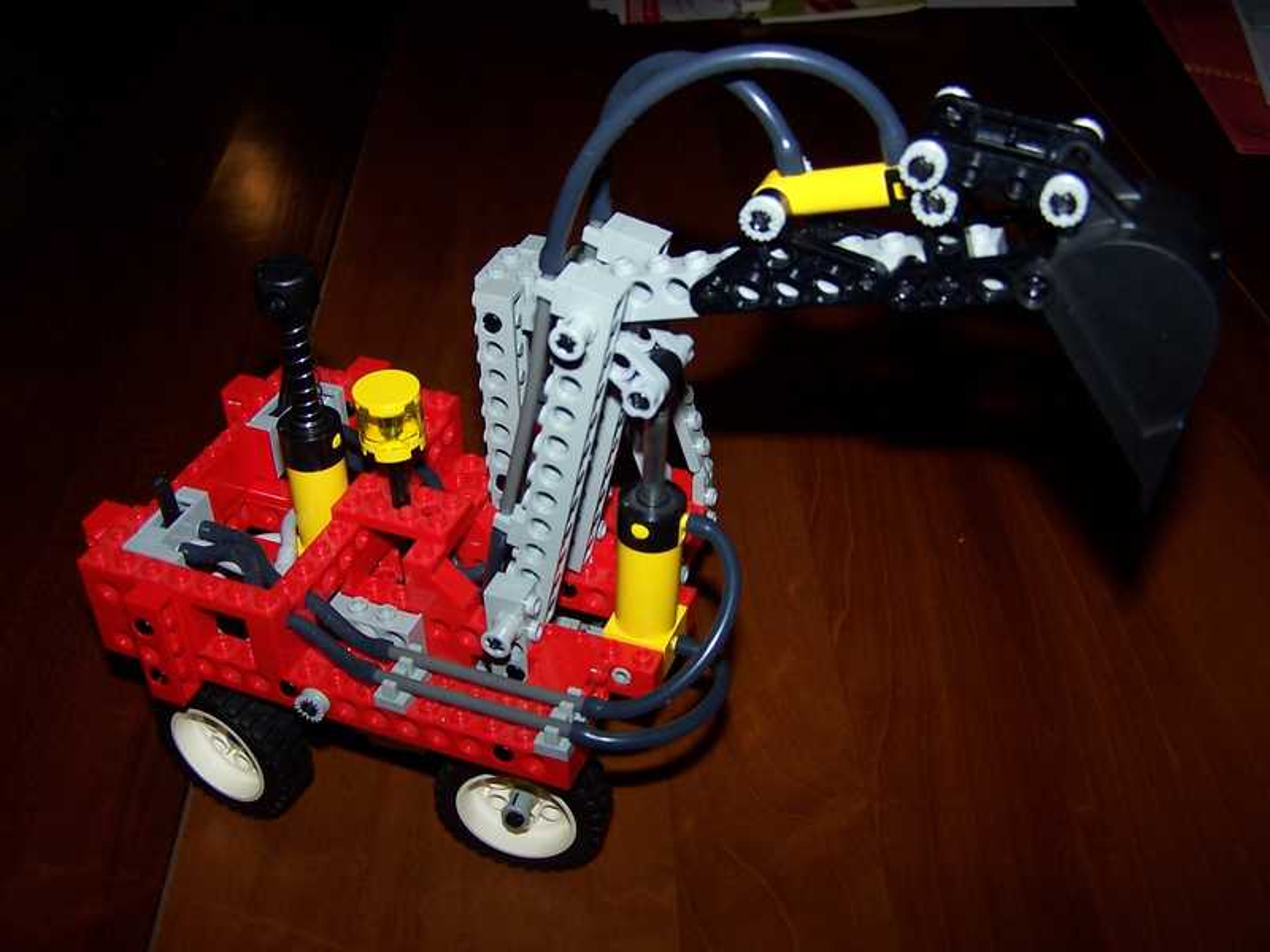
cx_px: 635
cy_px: 476
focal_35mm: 38
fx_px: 1394
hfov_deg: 49.0
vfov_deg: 37.7
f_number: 2.8
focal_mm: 6.3
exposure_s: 1/60
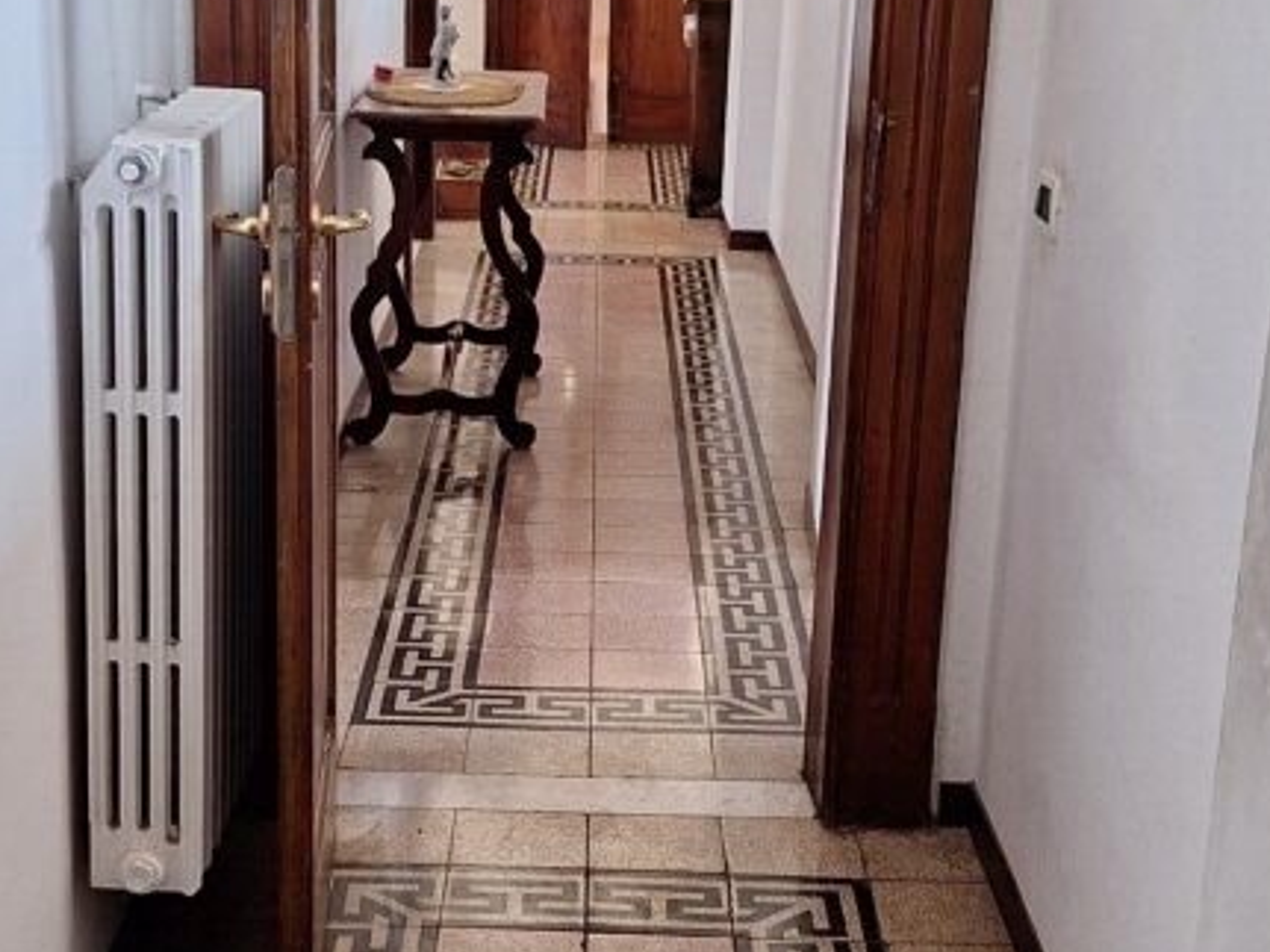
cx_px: 566
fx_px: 2347
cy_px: 495
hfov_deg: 30.3
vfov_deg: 22.9
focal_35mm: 64
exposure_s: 1/40
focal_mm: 5.54
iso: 100
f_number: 1.8
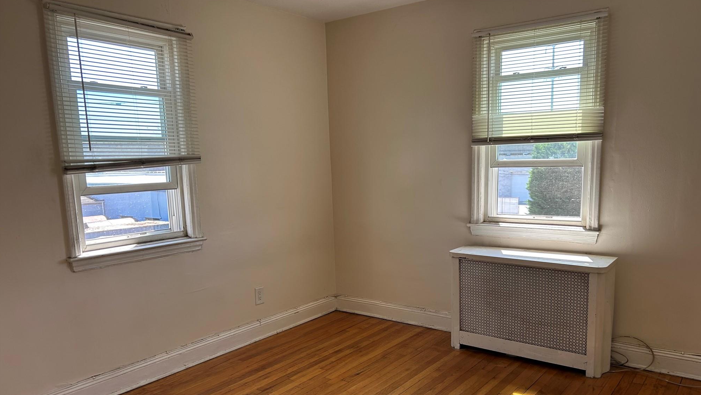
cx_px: 358
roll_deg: +2.8
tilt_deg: -6.1
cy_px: 242
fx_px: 539
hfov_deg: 66.1
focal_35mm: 29
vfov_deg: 40.0
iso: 50
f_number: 1.5
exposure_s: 1/208
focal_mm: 5.7
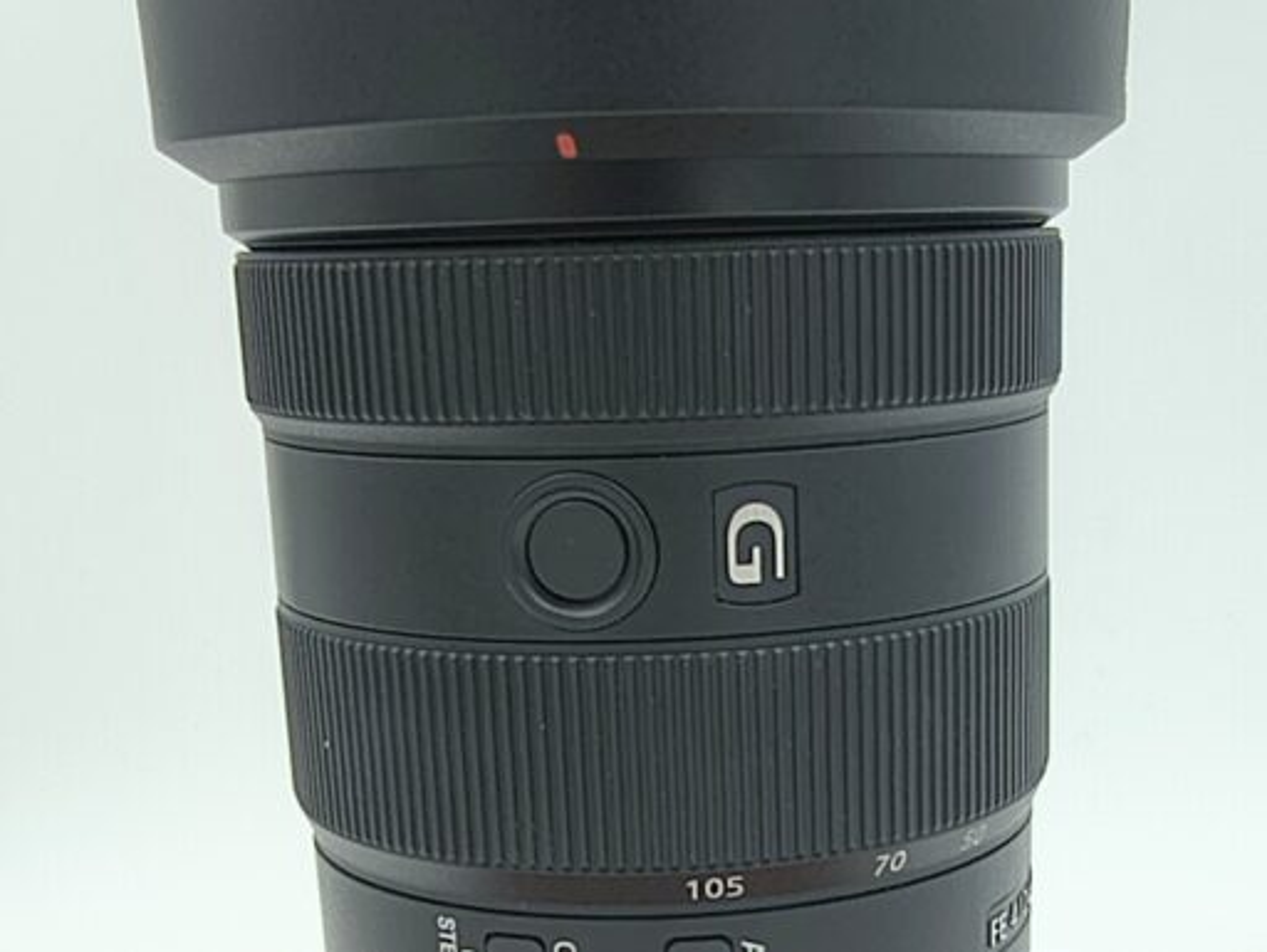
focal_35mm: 24
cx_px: 634
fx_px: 879
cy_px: 476
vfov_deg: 56.9
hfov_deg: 71.5
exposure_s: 1/100
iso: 126
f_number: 2
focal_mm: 1.83
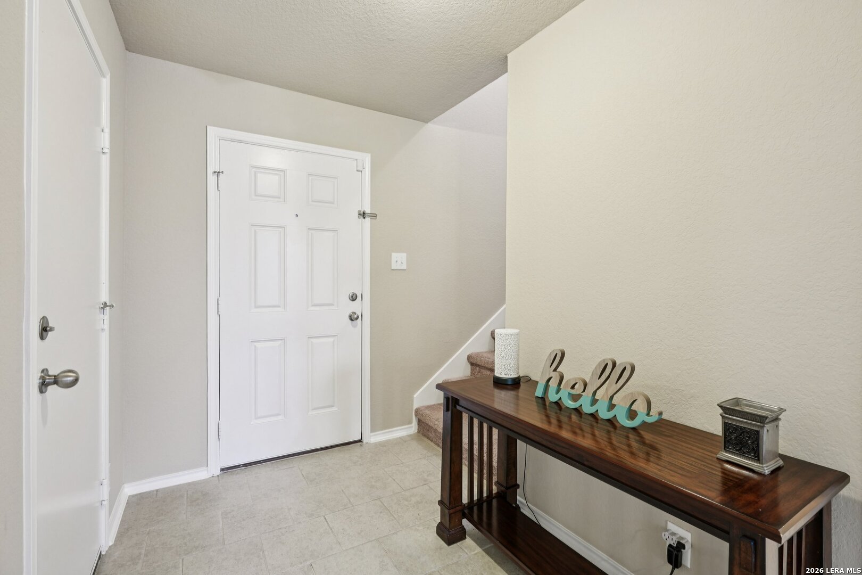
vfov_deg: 73.7
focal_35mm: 16
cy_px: 288
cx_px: 431
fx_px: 383
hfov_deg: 96.7
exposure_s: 1/2
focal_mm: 16
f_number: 8
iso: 400
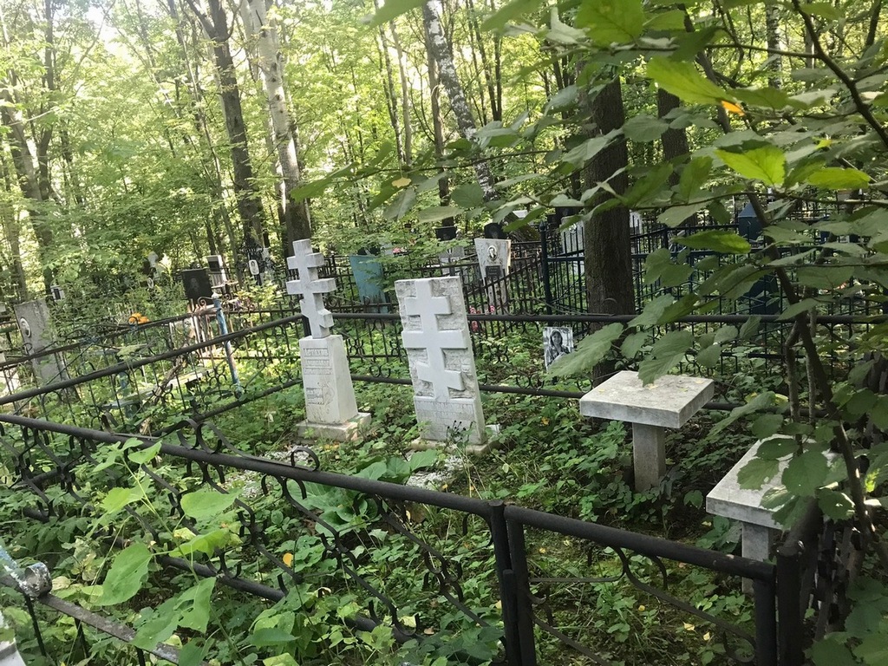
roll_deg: +9.4
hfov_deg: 63.4
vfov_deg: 49.7
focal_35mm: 28
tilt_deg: -13.1
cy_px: 333
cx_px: 444
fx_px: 718
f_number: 1.8
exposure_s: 1/33
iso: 32
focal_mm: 3.99
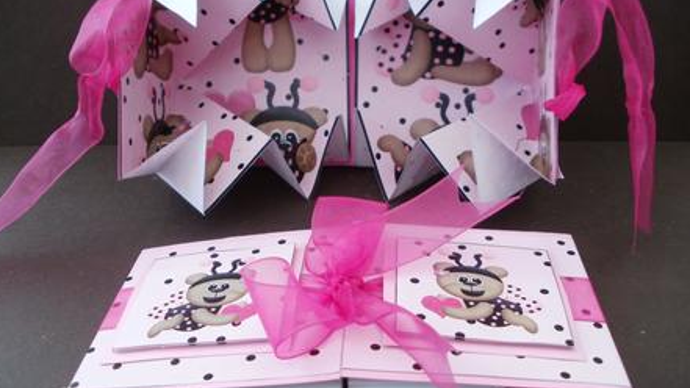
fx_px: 732
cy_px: 210
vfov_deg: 29.7
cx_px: 341
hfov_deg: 50.5
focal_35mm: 40
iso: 125
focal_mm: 6.3
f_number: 3.5
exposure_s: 1/13
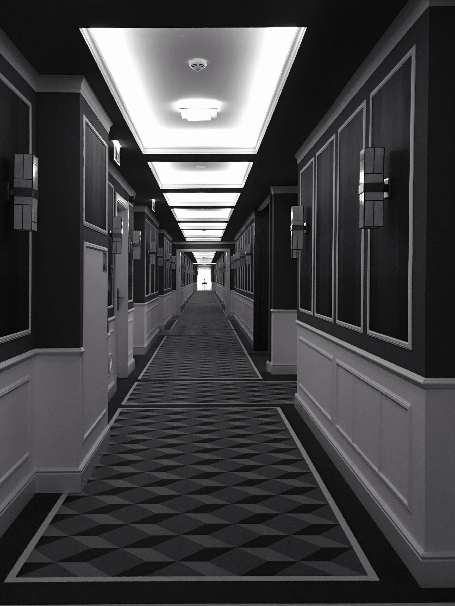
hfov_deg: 42.9
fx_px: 578
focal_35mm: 33
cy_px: 286
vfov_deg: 55.3
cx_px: 199
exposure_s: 1/10
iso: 80
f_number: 2.2
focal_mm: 4.15
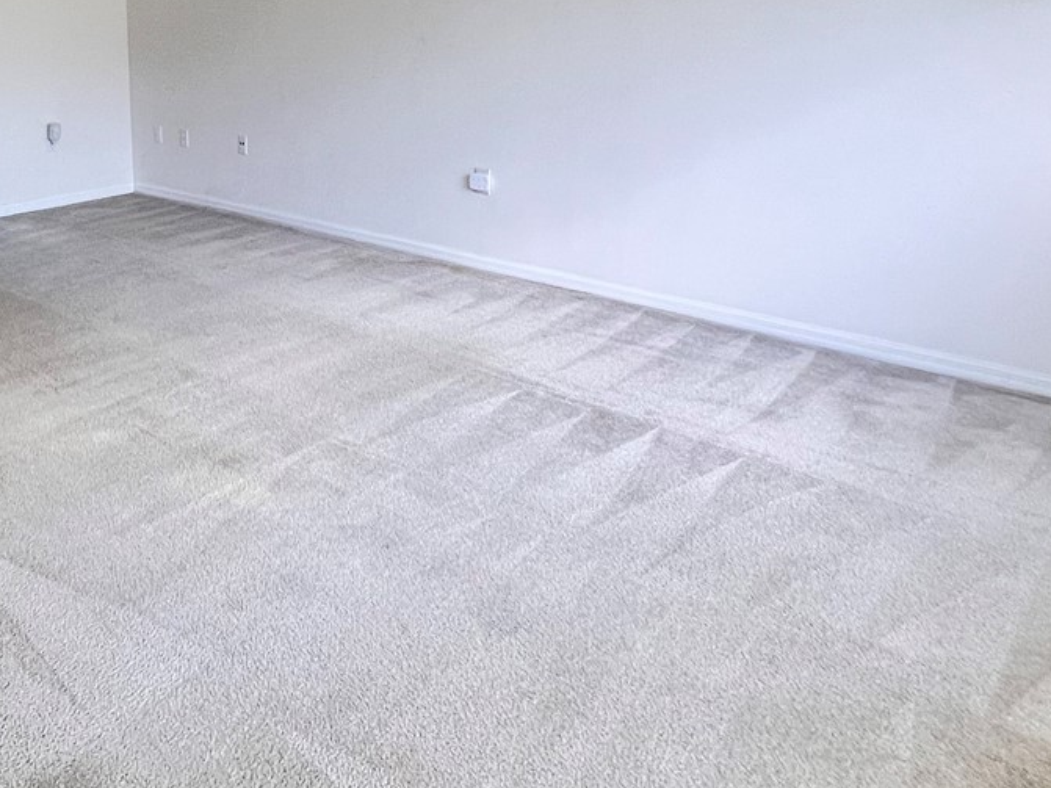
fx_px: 941
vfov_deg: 43.2
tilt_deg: -9.5
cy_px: 154
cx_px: 188
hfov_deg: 53.8
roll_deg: +1.3
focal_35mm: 31
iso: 160
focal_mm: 1.57
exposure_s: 1/99
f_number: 1.8
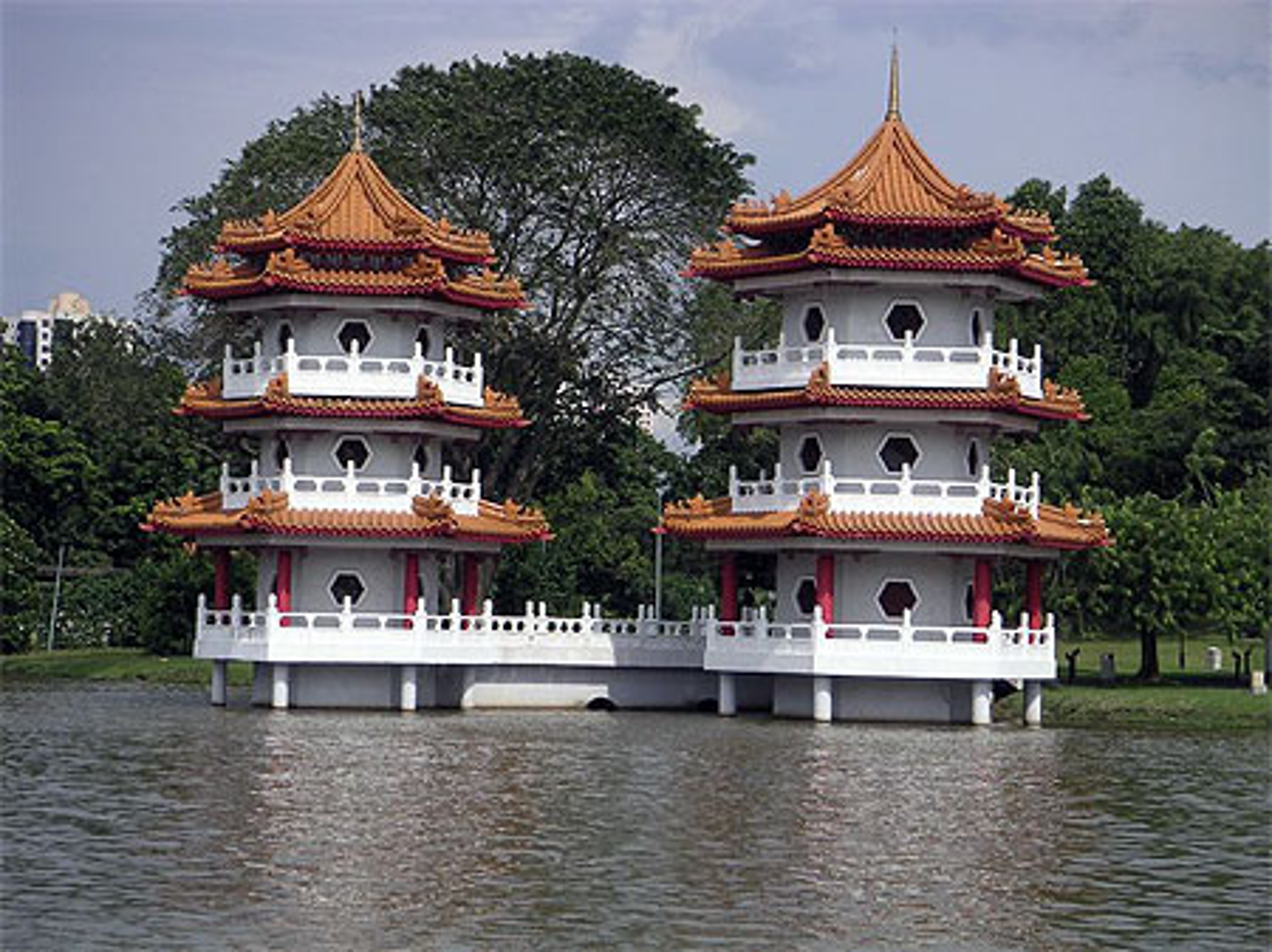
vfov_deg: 15.5
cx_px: 636
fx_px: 3489
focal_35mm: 95
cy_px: 476
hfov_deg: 20.7
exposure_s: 1/180
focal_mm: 14.7
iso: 50
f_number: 8
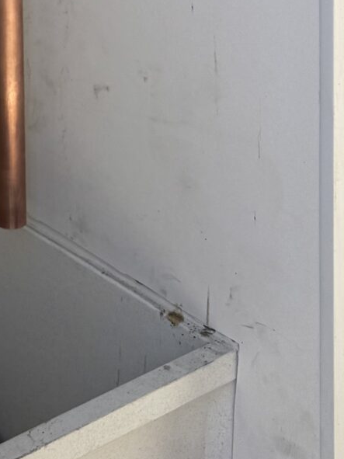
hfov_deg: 13.9
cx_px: -29
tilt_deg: +1.2
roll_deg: +1.0
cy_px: -505
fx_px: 1379
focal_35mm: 104
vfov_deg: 14.8
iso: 80
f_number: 1.78
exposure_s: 1/1059
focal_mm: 6.76
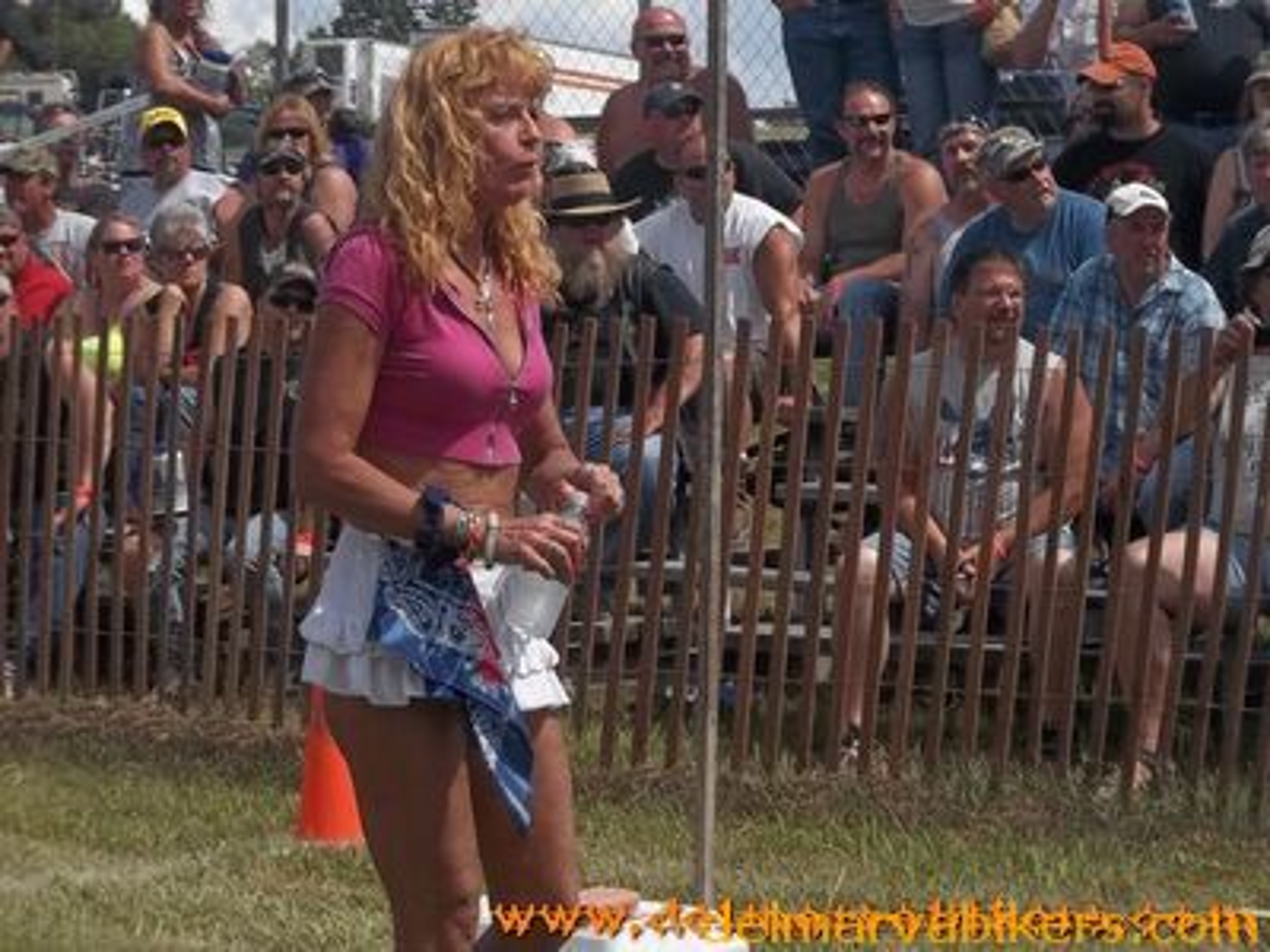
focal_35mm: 135
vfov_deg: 11.0
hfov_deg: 14.6
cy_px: 476
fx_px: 4953
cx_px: 635
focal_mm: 24.5
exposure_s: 1/500
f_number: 5.9
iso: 80
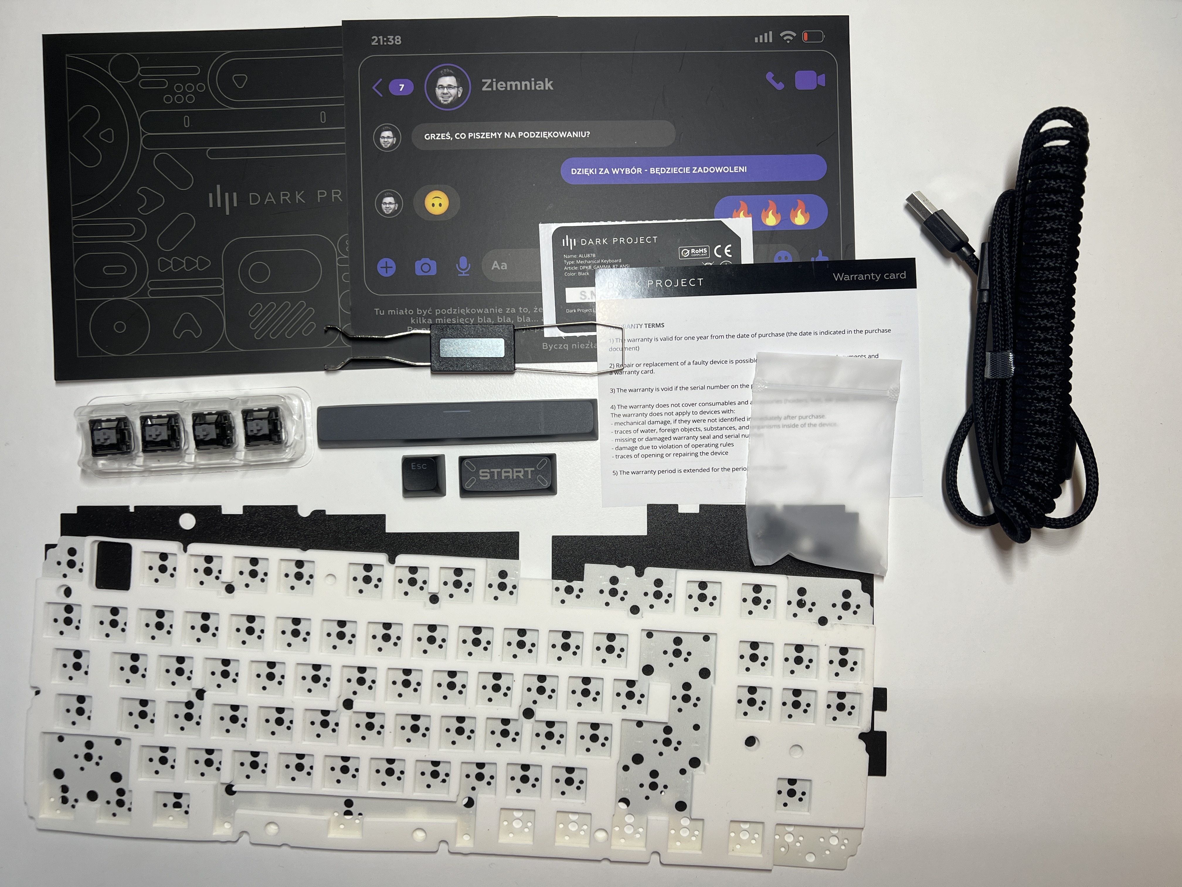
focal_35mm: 26
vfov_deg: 53.1
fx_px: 888
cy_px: 444
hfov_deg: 67.3
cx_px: 591
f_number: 1.5
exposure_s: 1/121
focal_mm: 5.7
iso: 50
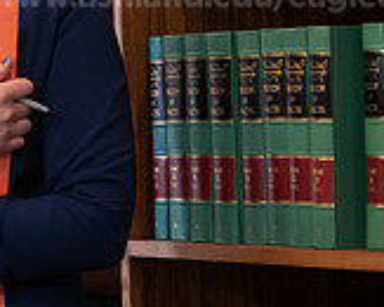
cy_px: 46
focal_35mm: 284
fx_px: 3224
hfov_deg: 6.8
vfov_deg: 5.4
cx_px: -118
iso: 1000
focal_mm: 85
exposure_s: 1/125
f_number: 3.2
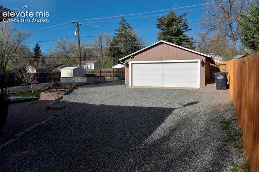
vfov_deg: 46.4
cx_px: 130
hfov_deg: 65.5
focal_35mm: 28
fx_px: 201
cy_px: 86
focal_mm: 28
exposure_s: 1/320
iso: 100
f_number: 9
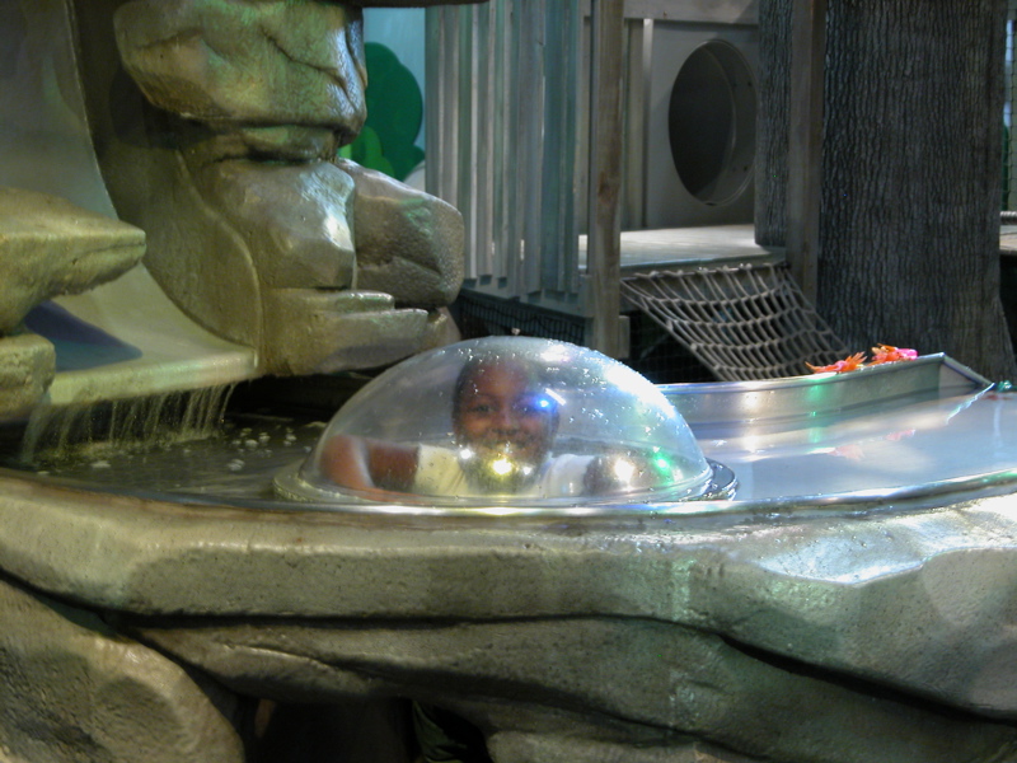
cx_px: 508
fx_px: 2292
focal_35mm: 78
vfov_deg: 18.9
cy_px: 382
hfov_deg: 25.0
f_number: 3.4
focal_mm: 19.9
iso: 178
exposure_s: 1/4.3
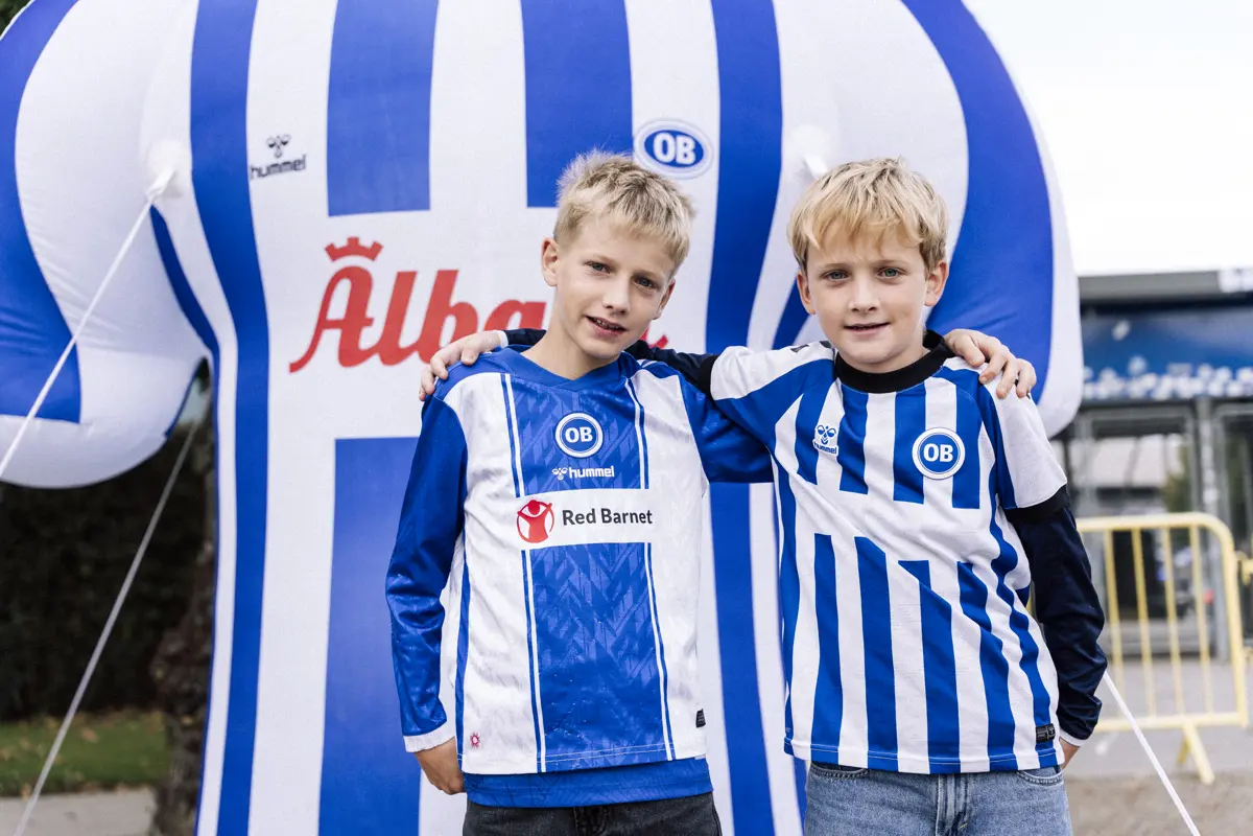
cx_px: 626
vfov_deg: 28.9
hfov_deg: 42.3
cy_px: 418
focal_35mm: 46
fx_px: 1618
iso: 160
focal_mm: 46.5
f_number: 2.8
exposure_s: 1/400
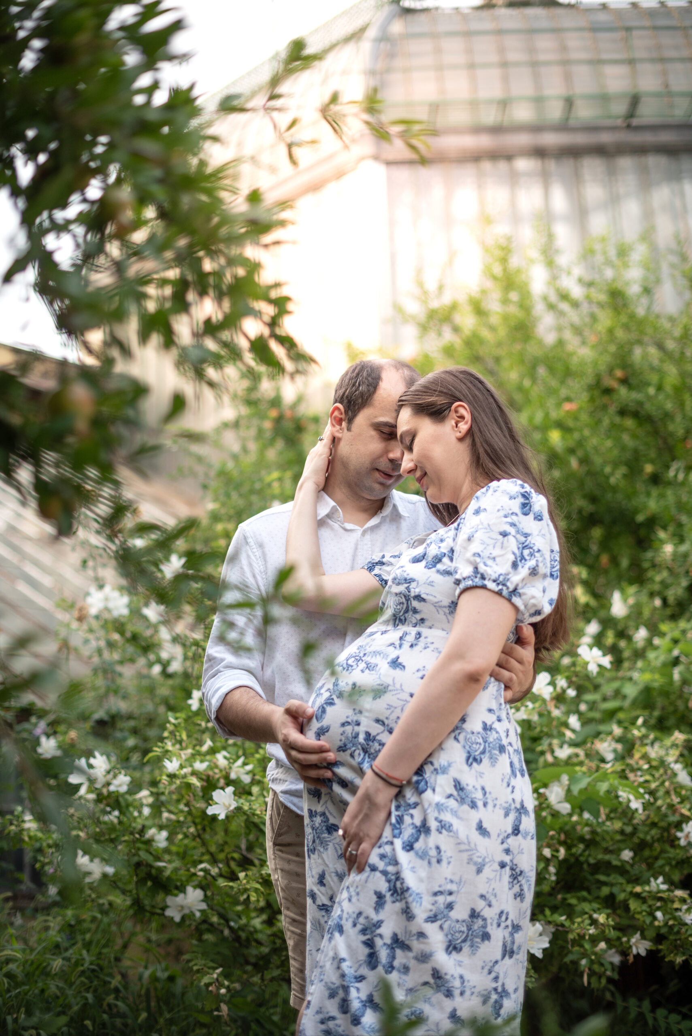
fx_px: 1440
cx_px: 346
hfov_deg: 27.0
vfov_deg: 39.6
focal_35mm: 50
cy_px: 518
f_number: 2
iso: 250
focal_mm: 50
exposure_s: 1/400
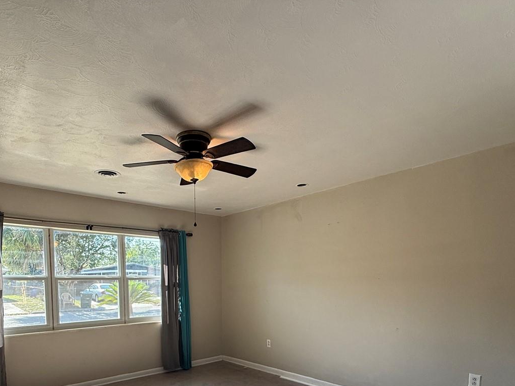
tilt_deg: -2.3
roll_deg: +0.7
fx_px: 327
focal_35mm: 22
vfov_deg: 57.3
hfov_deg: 75.8
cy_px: 300
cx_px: 217
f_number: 2.2
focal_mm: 2.22
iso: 64
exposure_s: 1/157
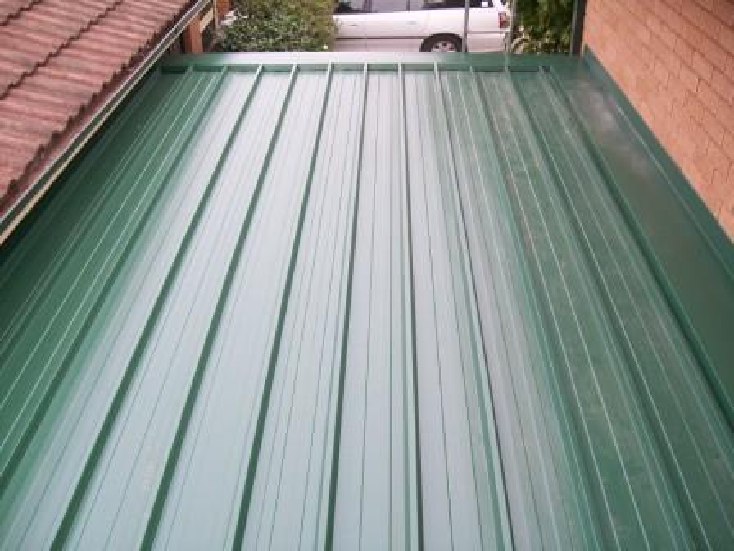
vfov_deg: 39.7
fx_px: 763
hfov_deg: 51.4
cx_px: 367
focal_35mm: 36
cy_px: 276
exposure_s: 1/100
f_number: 2.7
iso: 80
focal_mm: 6
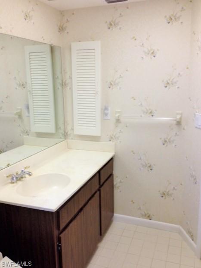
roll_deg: +2.0
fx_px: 255
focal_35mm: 33
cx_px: 100
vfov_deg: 55.3
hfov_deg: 43.0
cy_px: 134
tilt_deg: -8.5
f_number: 2.4
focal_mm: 4.12
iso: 64
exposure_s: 1/60
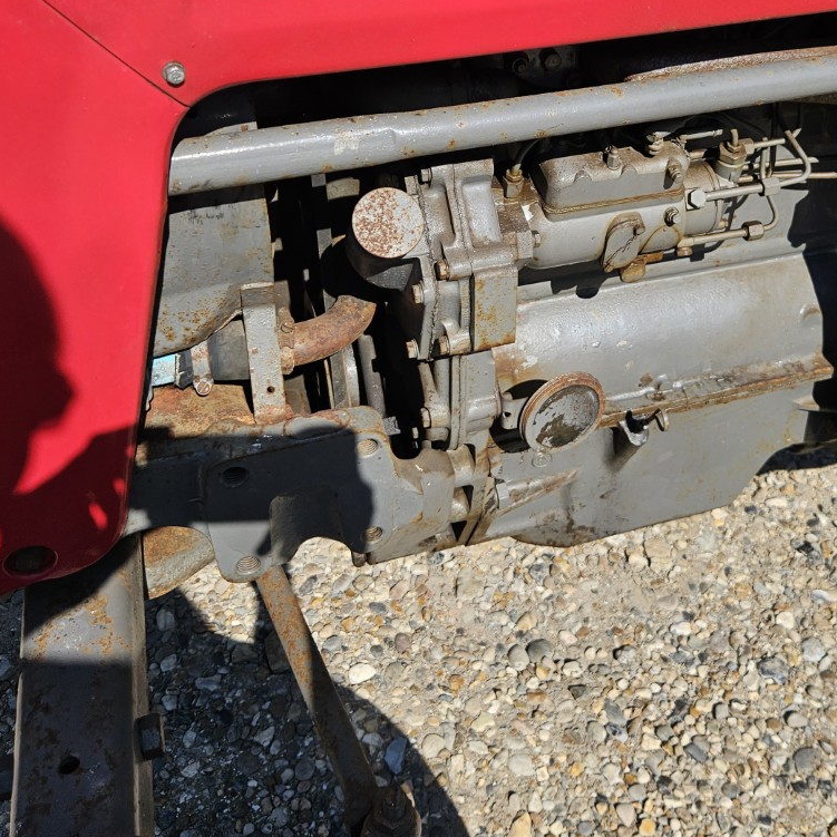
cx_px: 552
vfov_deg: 42.0
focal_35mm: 39
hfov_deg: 42.3
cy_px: 252
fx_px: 1067
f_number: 1.8
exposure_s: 1/1645
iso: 25
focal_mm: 5.4
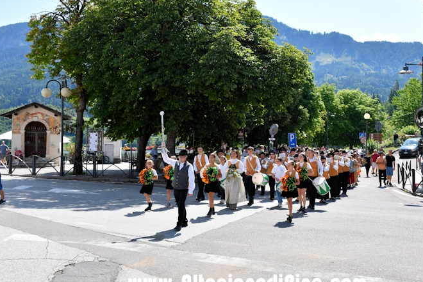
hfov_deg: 48.3
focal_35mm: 40
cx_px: 247
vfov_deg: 33.4
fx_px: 470
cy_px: 132
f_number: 8
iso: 100
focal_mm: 22
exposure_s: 1/250
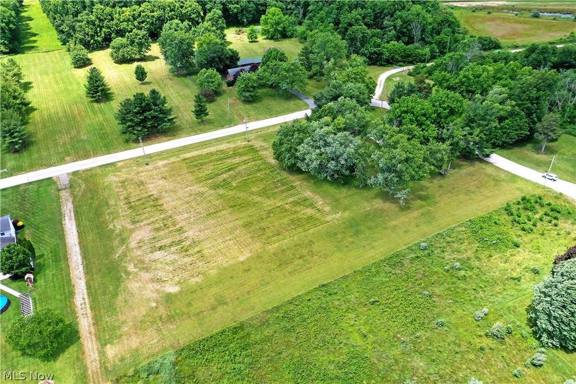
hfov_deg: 65.5
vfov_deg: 46.4
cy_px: 192
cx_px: 288
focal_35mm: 28
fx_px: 448
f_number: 5.6
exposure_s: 1/400
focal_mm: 10.26
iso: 100
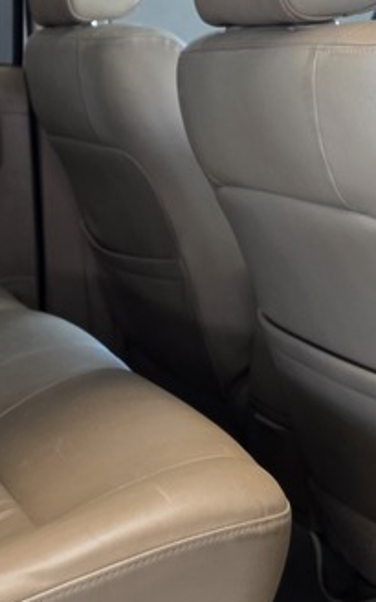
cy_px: 288
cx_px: 86
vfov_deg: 27.1
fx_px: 1246
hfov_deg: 17.0
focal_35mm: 76
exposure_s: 1/100
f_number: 1.7
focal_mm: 6.25
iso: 160
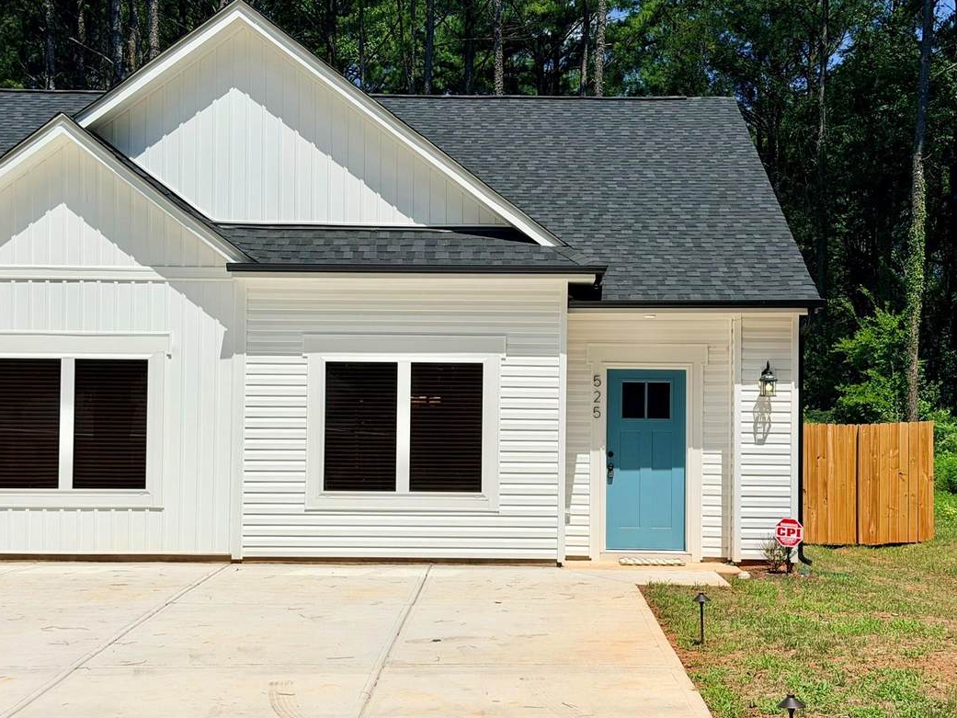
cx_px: 496
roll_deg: -0.6
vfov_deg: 24.8
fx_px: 1631
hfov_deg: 32.7
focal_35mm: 59
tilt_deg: +0.6
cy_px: 393
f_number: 1.78
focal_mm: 6.76
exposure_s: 1/13333
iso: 80
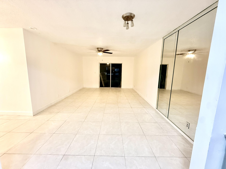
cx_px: 113
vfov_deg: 85.7
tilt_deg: -9.0
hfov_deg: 102.1
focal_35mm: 14
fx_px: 91
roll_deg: -0.5
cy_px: 84
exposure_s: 1/60
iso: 320
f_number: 2.2
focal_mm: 2.22
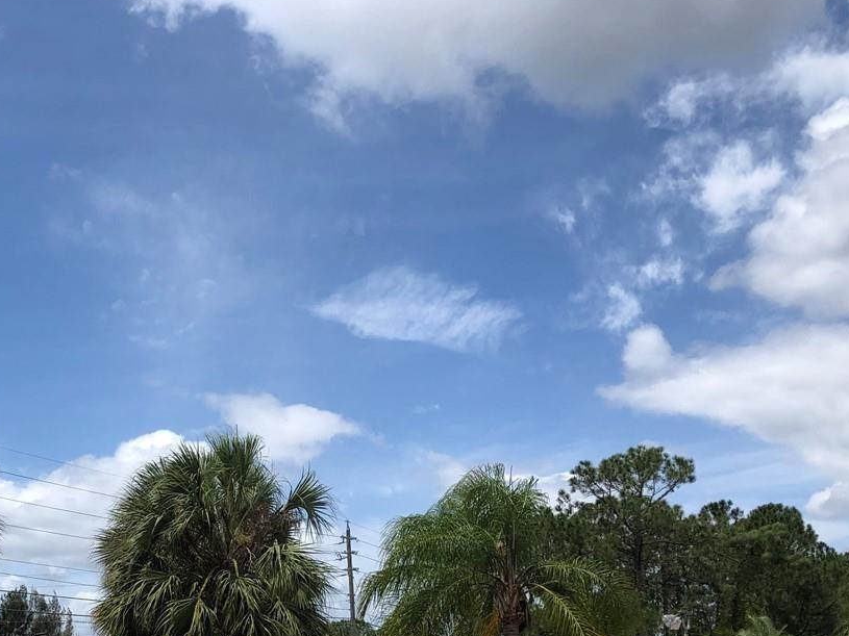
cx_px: 171
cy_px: 592
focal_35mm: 55
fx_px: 1349
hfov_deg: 33.9
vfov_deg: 25.6
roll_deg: -0.6
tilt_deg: +4.3
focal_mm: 3.99
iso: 20
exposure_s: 1/3003
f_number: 1.8
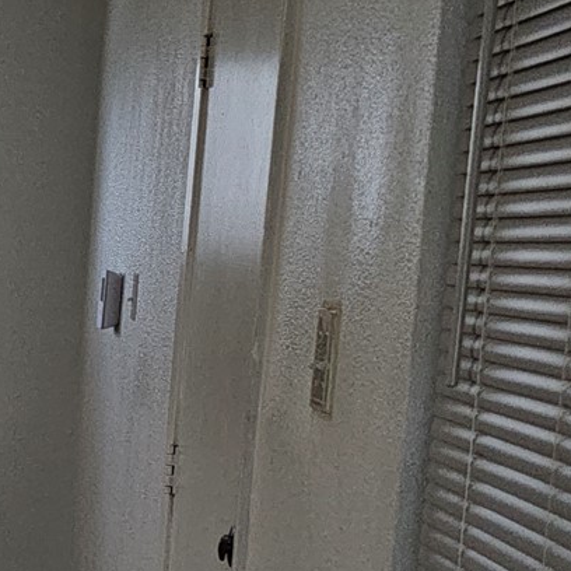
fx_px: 1904
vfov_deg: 16.9
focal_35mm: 102
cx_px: -623
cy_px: 488
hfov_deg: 14.0
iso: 100
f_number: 1.7
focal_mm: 6.3
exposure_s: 1/30
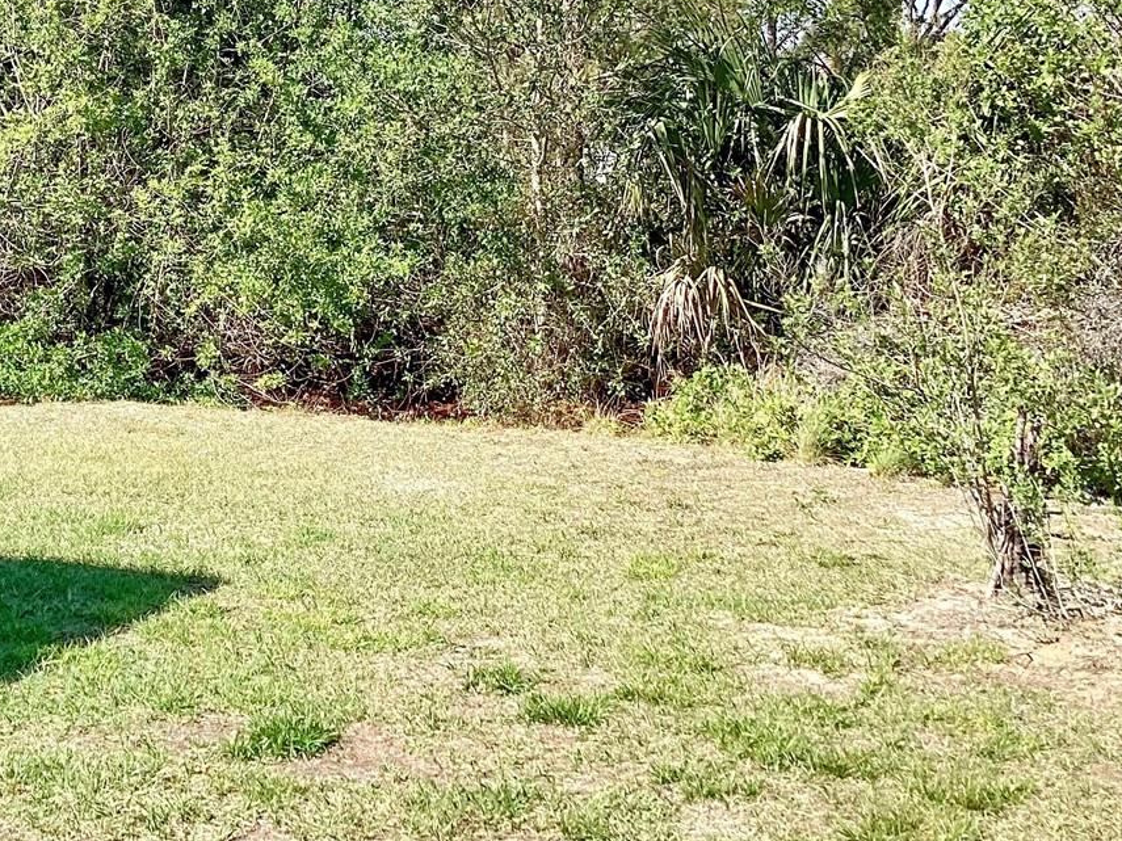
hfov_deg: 32.5
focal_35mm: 58
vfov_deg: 25.0
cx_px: 252
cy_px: 222
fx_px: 1880
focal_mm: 3.3
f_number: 2.4
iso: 25
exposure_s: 1/762
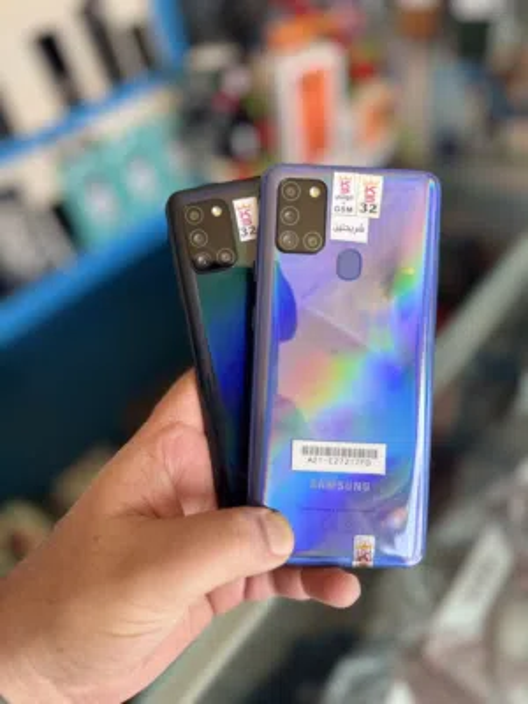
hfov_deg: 56.8
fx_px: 488
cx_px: 264
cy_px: 352
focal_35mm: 24
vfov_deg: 71.6
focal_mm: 6.76
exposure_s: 1/121
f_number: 1.78
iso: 80
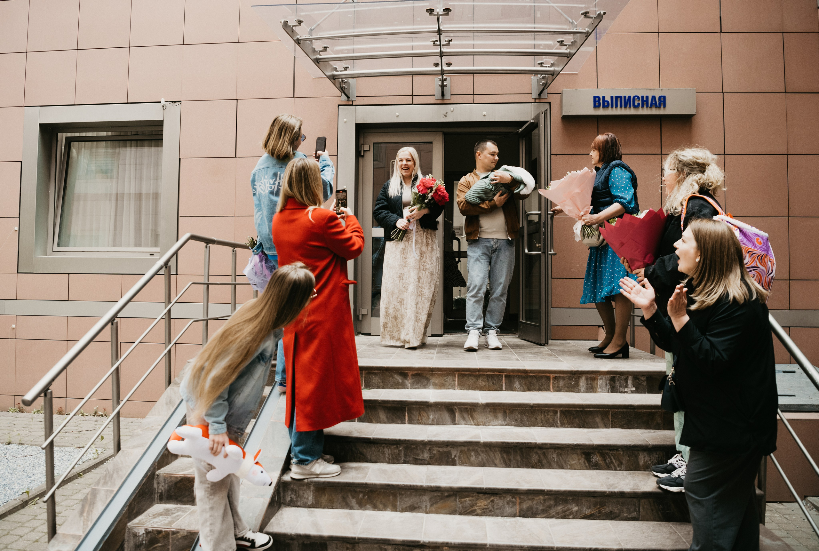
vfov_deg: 49.3
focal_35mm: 26
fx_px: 600
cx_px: 392
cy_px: 267
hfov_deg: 68.6
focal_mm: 24
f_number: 4
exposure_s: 1/320
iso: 400
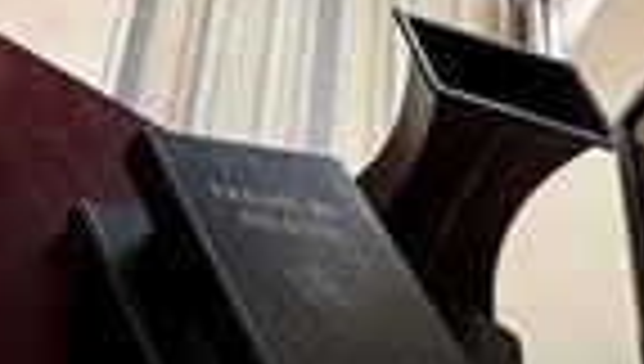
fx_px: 1283
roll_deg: -1.4
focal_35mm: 75
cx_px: -795
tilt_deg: -21.9
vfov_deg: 10.5
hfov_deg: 16.5
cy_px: -773
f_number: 2.2
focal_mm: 2.22
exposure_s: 1/120
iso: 200
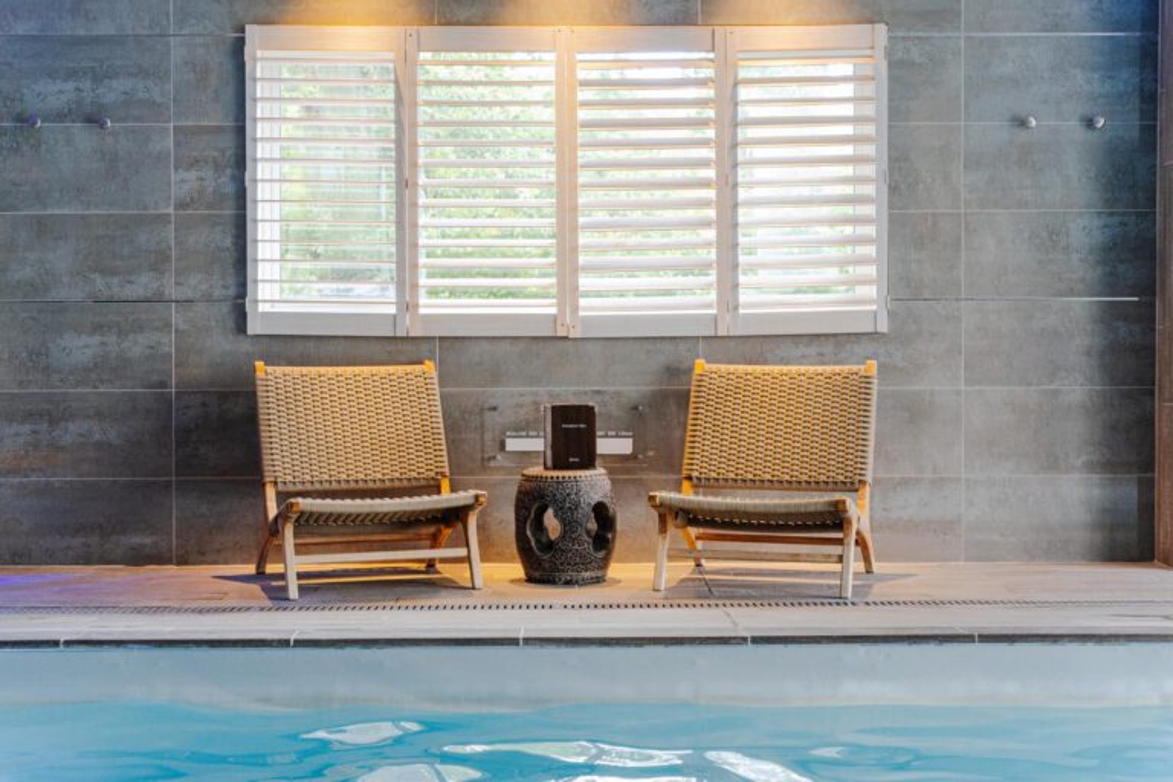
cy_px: 391
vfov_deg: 24.2
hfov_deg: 35.6
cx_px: 586
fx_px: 1825
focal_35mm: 56
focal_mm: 56
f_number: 5
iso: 2000
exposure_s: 1/100
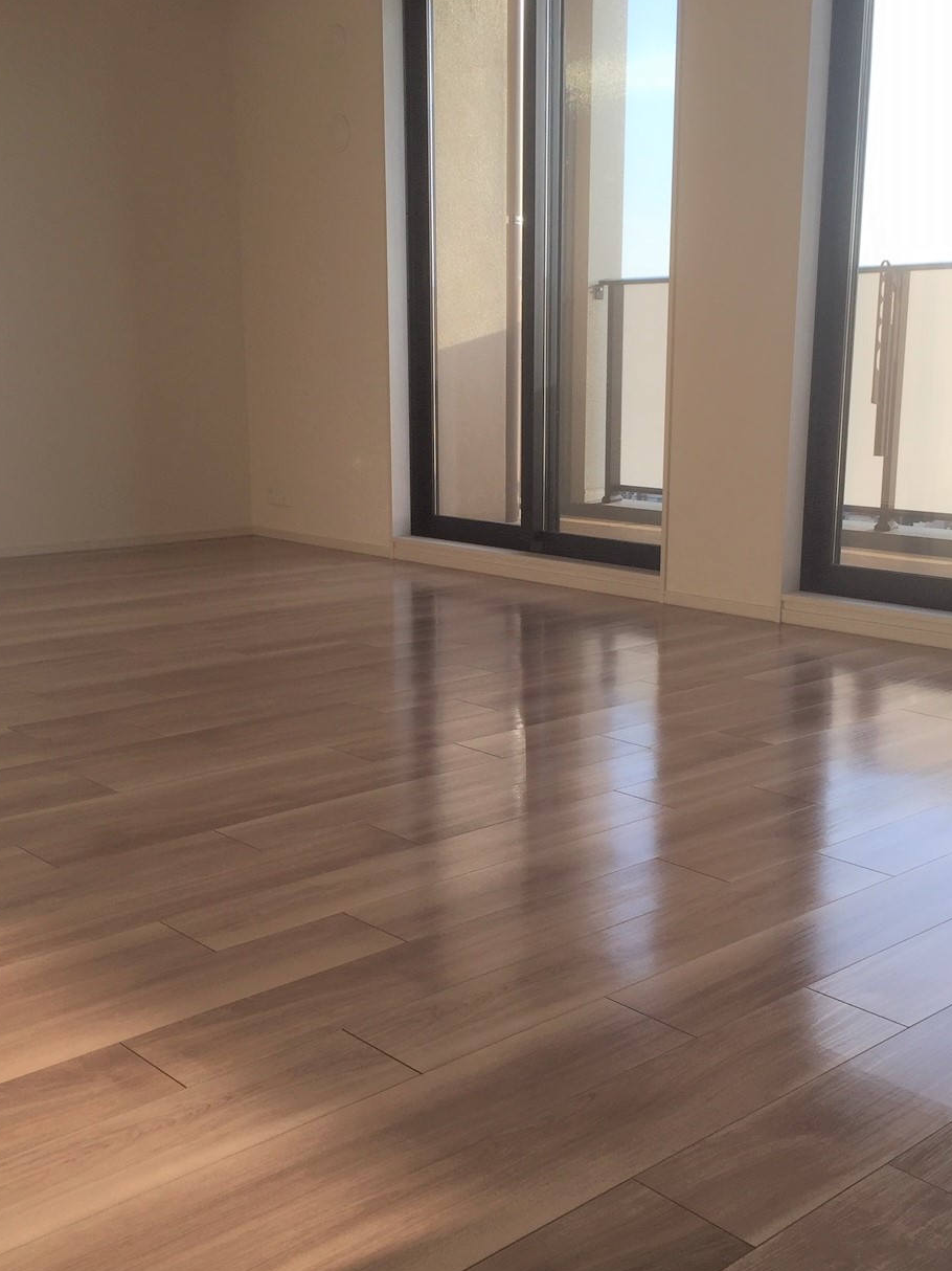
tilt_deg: -12.8
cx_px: 507
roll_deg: -0.1
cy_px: 731
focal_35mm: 39
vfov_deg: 47.7
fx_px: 1431
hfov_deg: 36.8
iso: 32
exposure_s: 1/321
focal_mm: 4.15
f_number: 2.2
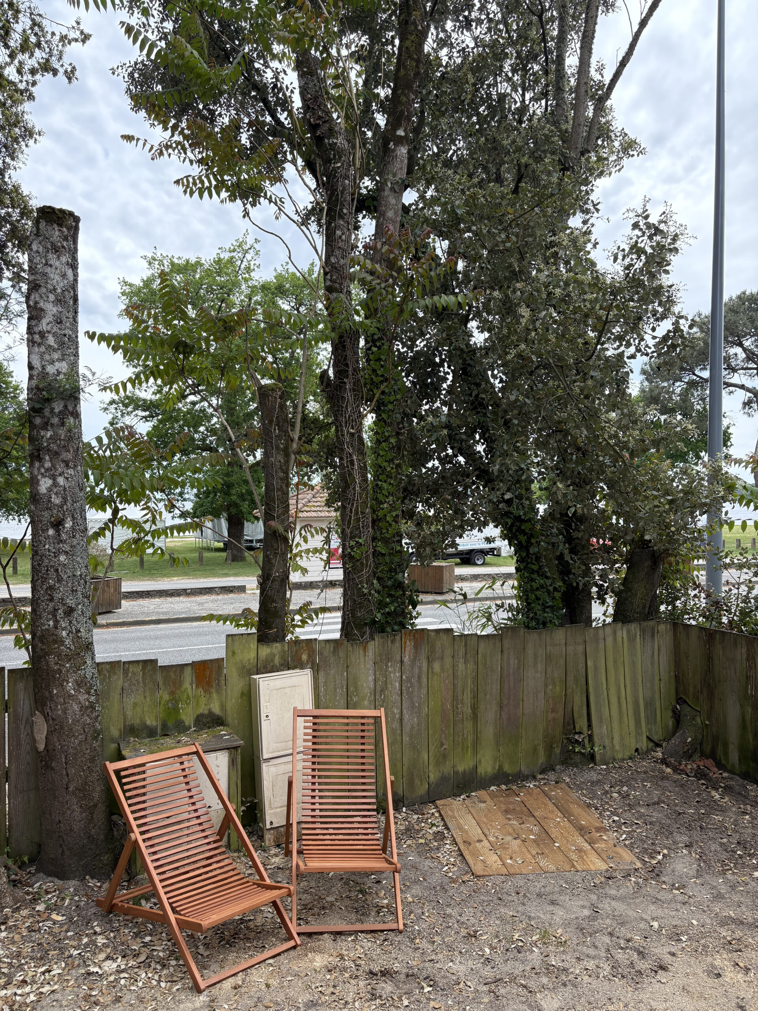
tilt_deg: +0.3
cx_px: 379
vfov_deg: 67.3
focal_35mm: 26
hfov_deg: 53.1
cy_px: 506
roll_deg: -0.1
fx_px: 759
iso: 64
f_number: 1.6
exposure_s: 1/1364
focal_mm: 5.96
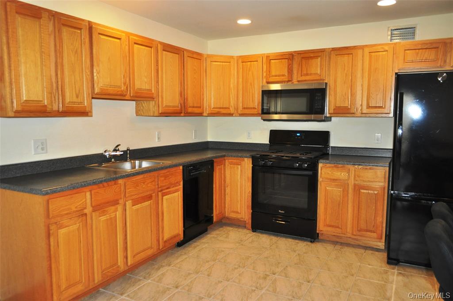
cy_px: 150
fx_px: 339
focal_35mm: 27
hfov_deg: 67.4
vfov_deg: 47.8
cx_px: 226
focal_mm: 18
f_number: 3.5
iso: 800
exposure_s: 1/60
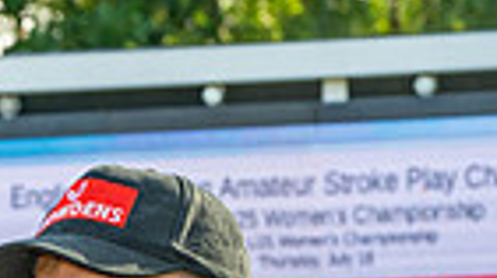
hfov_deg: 6.3
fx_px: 4437
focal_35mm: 337
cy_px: 667
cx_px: -300
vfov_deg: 3.5
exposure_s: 1/200
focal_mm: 78
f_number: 7.1
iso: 200
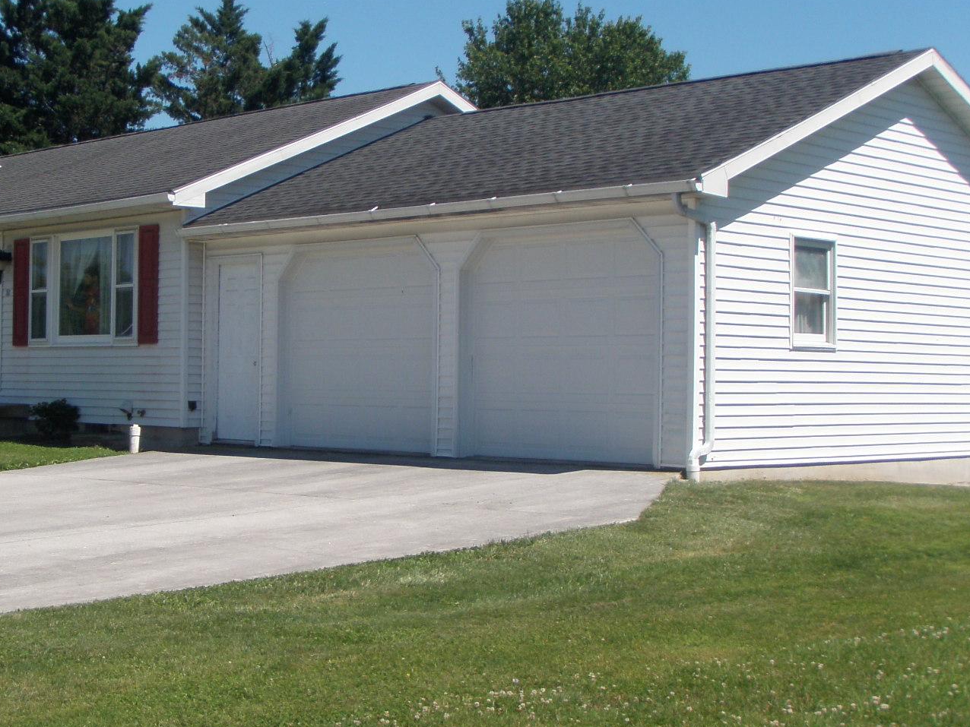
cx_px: 341
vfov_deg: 24.0
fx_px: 1709
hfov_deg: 31.5
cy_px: 323
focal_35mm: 61
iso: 80
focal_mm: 6.7
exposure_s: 1/640
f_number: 4.5
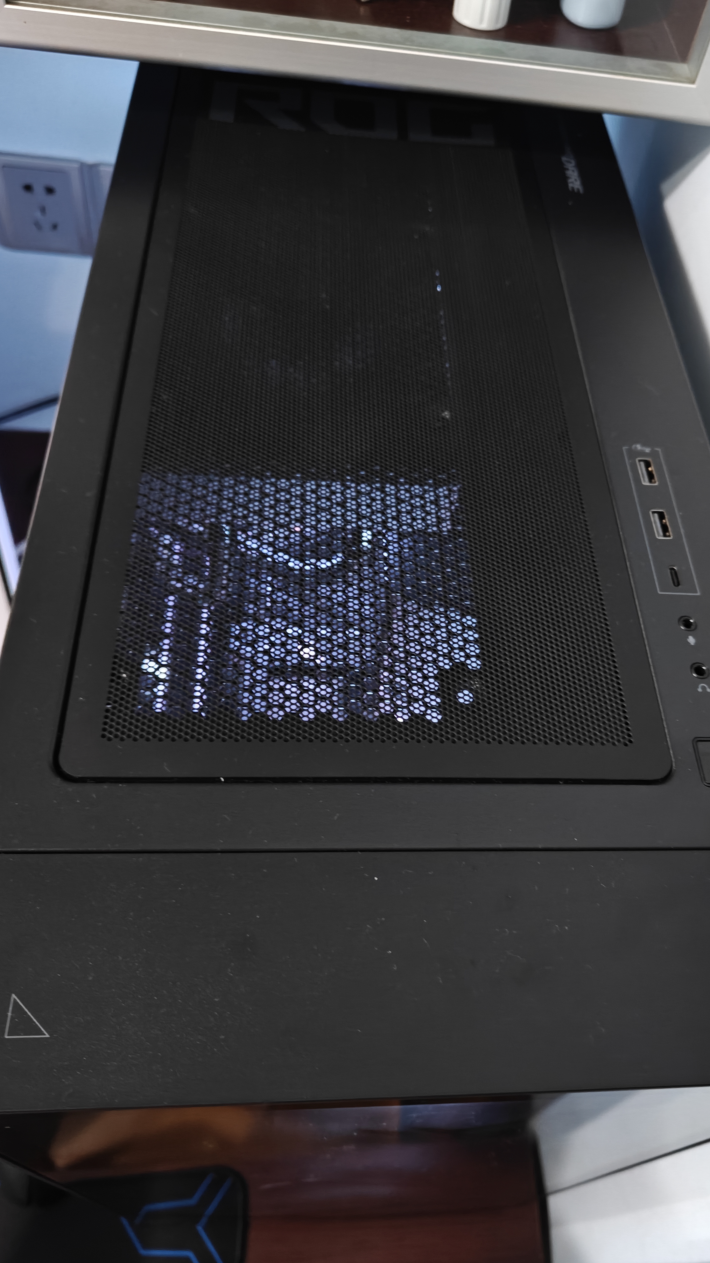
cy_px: 635
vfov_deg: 69.9
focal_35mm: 27
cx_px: 412
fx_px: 904
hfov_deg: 42.8
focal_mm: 5.59
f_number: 1.8
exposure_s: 1/33
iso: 1250
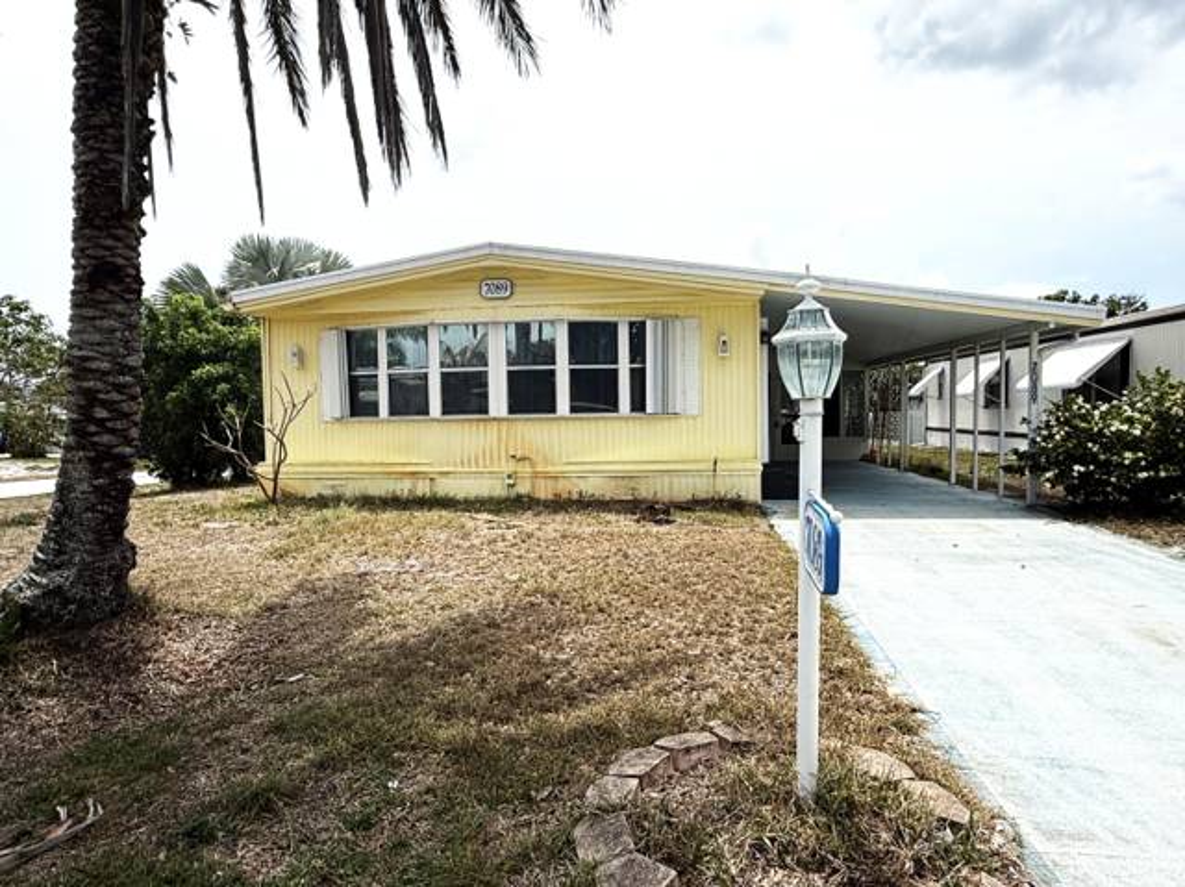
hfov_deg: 79.0
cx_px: 592
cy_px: 444
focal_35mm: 21
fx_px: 718
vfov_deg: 63.4
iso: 50
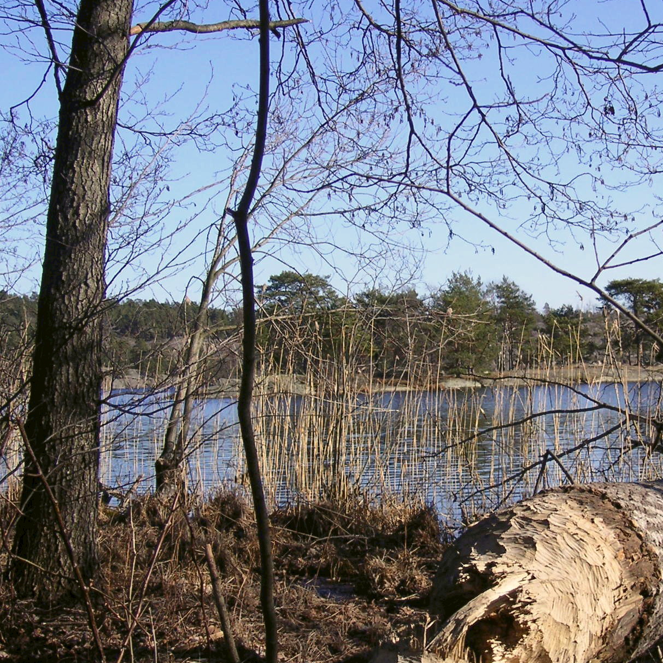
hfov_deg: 24.9
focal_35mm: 69
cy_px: 413
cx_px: 420
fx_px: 1495
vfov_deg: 24.9
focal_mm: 6.1
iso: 50
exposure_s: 1/750
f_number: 2.8
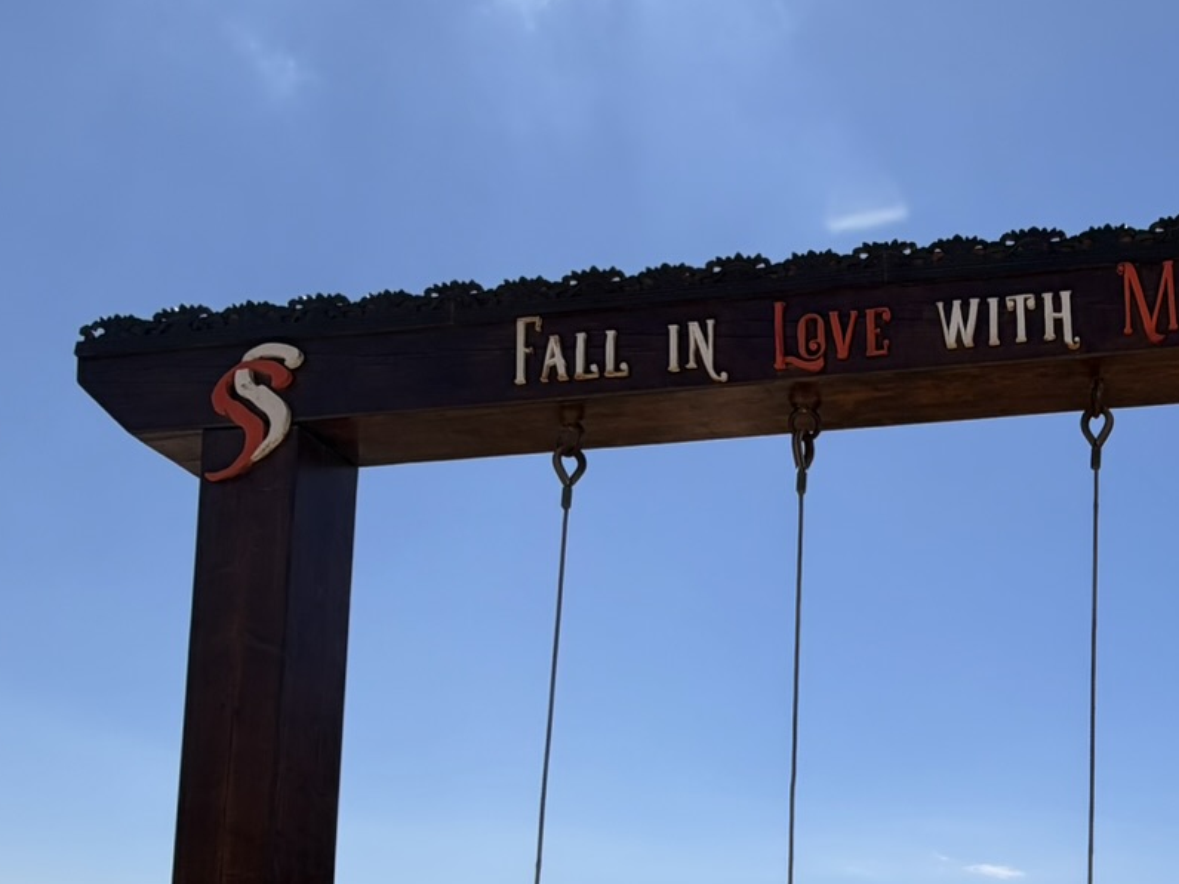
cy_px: 917
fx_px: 1226
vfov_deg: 35.3
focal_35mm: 36
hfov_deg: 47.6
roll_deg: -1.0
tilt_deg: +4.9
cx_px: 997
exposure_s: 1/1431
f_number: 2.2
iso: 25
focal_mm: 2.22
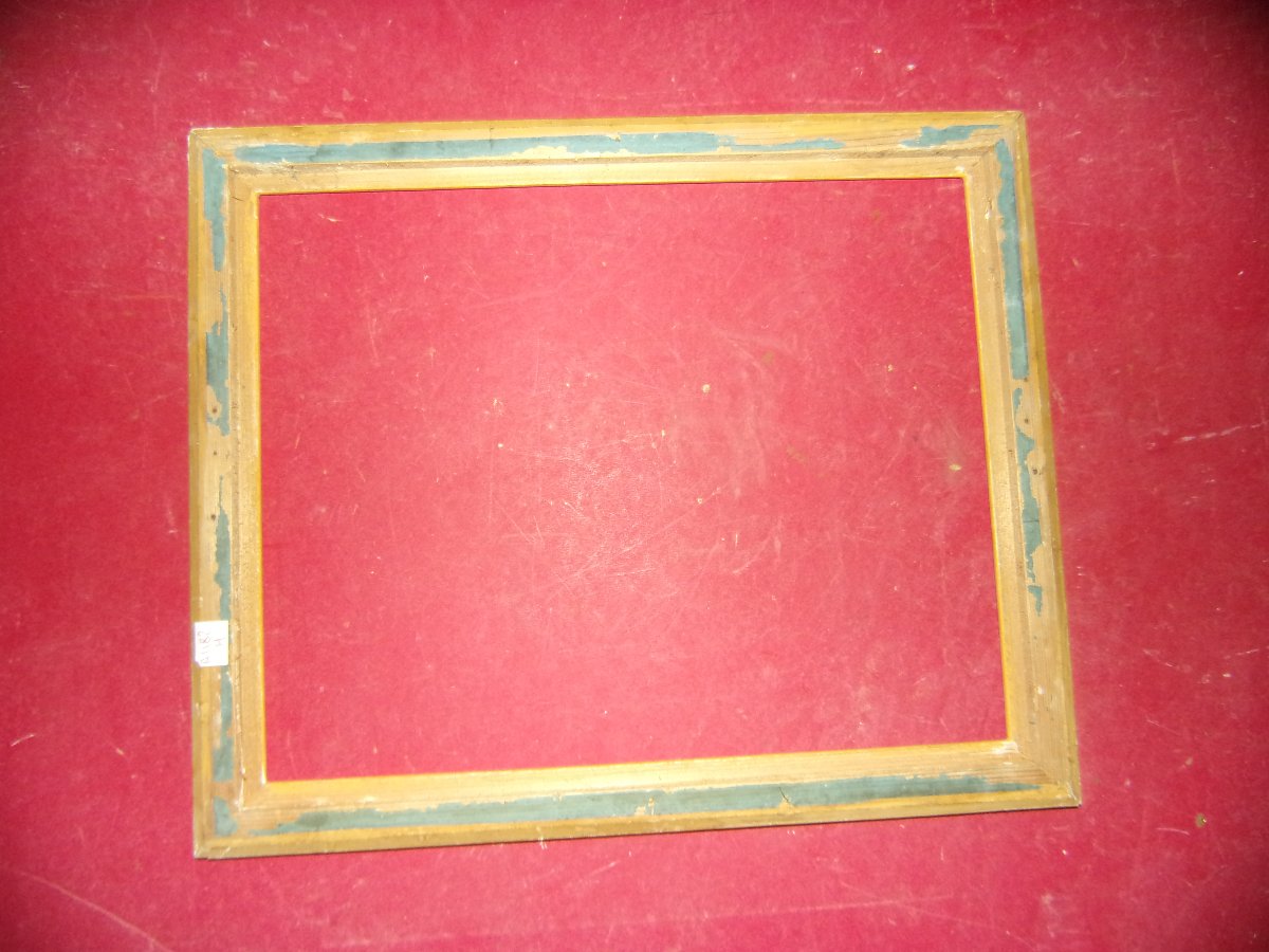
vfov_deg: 54.9
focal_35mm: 25
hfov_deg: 69.4
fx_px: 916
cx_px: 634
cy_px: 476
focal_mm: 4.5
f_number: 3.5
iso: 200
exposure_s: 1/34
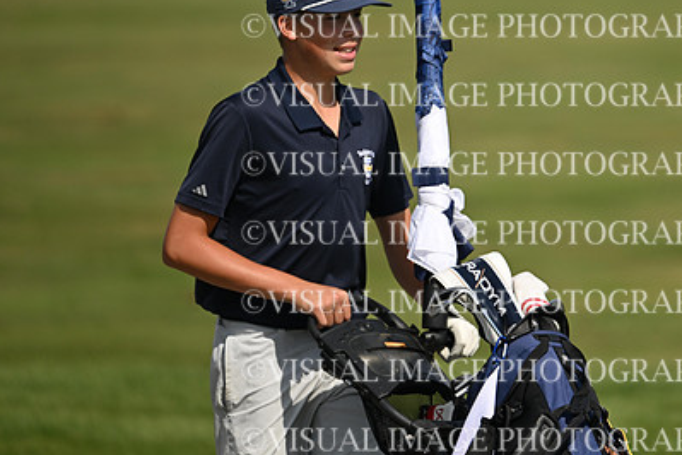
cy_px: 129
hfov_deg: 3.5
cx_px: 489
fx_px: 11006
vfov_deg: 2.4
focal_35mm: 581
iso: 320
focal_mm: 400
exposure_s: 1/2500
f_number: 4.5
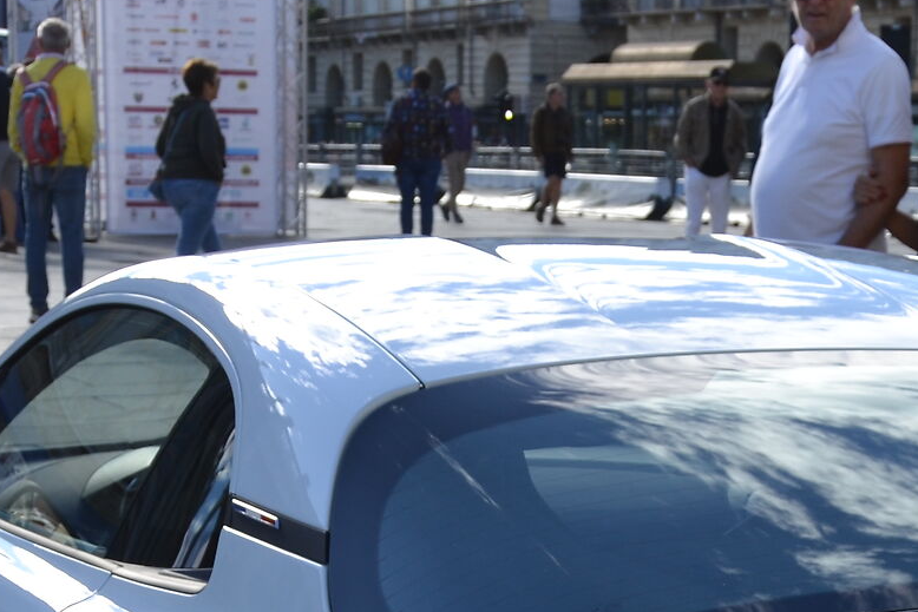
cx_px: 761
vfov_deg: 11.9
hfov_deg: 18.2
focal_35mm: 111
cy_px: 878
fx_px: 2831
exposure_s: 1/200
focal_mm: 24
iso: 100
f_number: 7.1
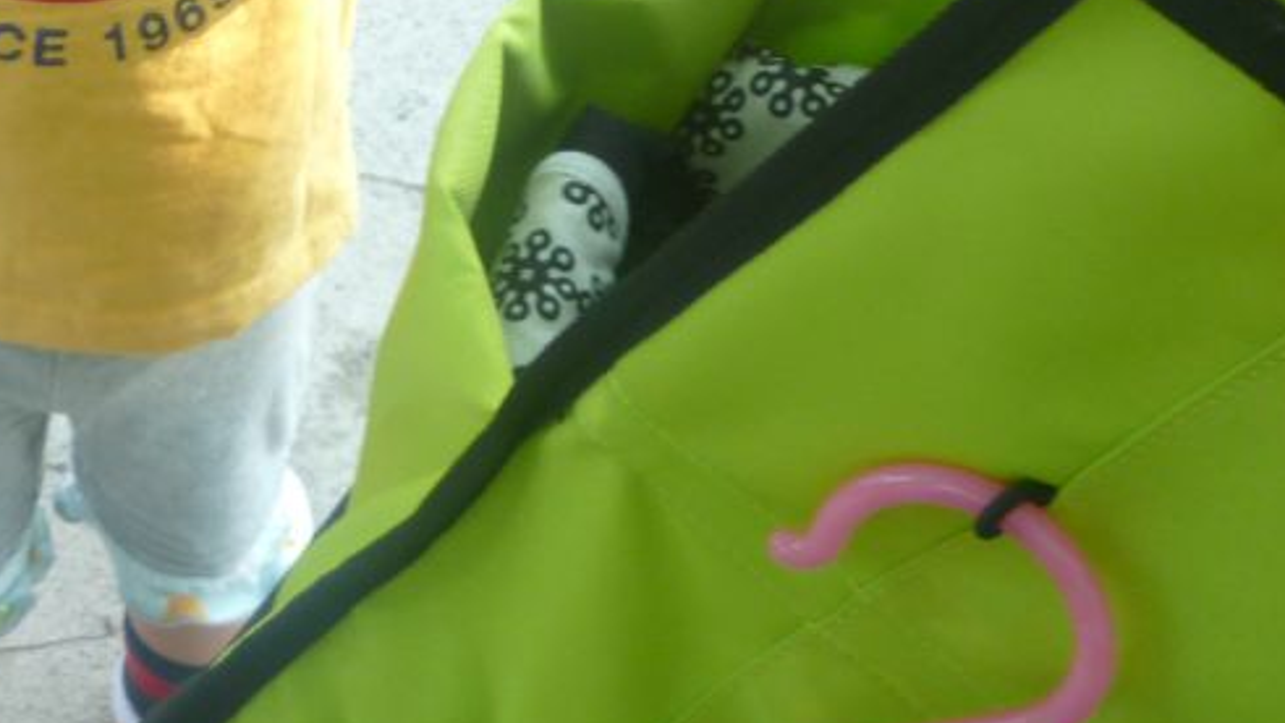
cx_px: 84
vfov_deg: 15.6
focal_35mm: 71
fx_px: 2419
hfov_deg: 28.4
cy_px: -372
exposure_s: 1/40
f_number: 2.8
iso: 80
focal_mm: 4.5
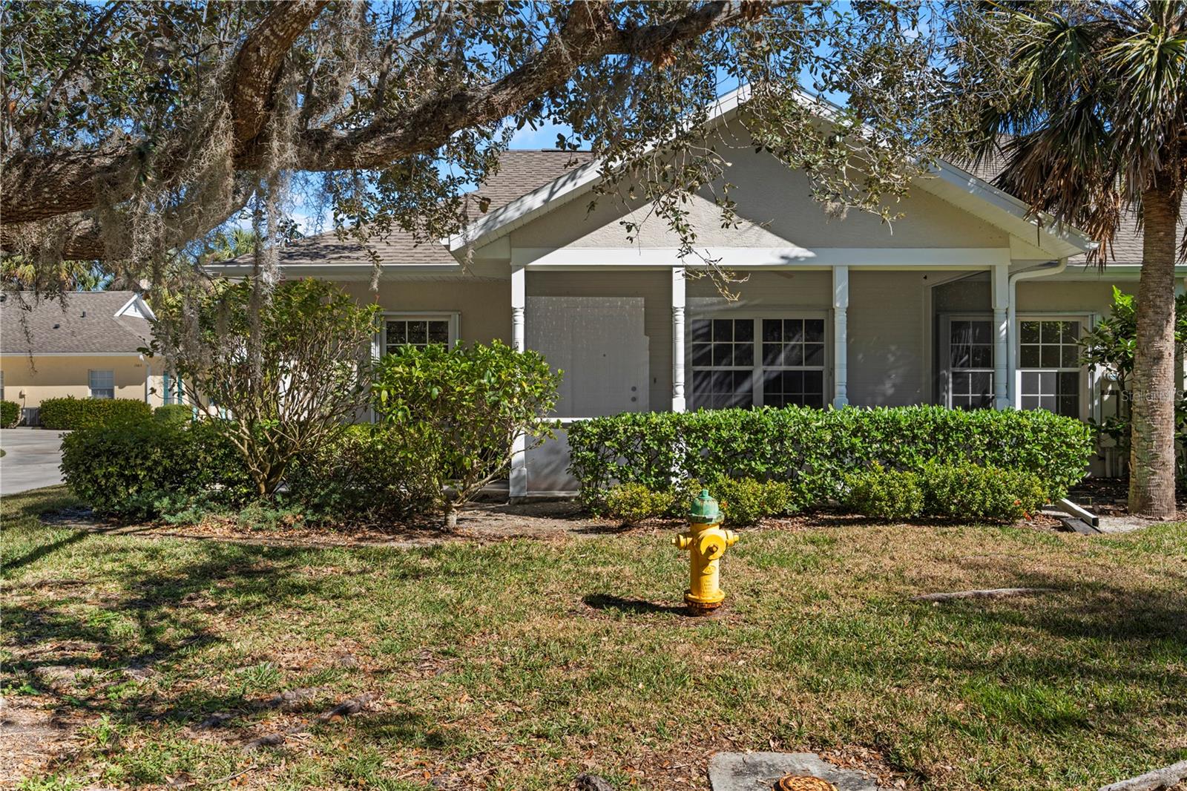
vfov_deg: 42.3
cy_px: 396
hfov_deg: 60.3
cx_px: 594
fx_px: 1022
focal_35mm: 31
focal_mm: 31
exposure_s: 1/125
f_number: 9
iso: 100
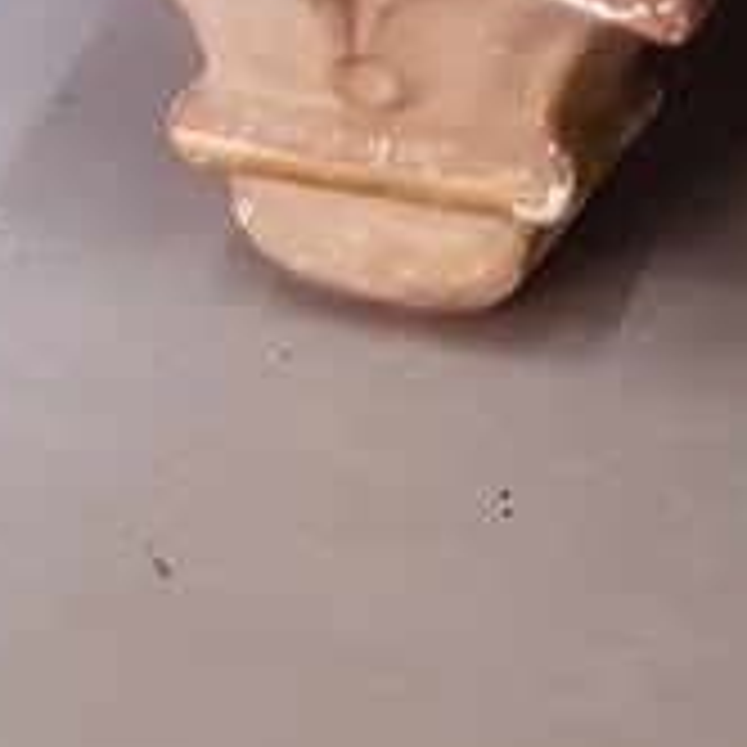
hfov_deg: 11.5
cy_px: -1035
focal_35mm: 152
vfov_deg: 10.1
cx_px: 281
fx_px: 3711
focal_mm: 4.2
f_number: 1.7
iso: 200
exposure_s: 1/17
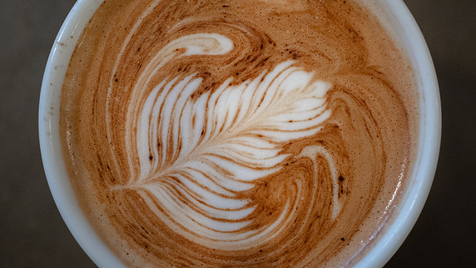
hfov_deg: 37.8
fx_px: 694
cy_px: 136
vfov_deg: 21.8
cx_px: 265
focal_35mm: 55
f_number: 2.5
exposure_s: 1/250
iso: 5000
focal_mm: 40
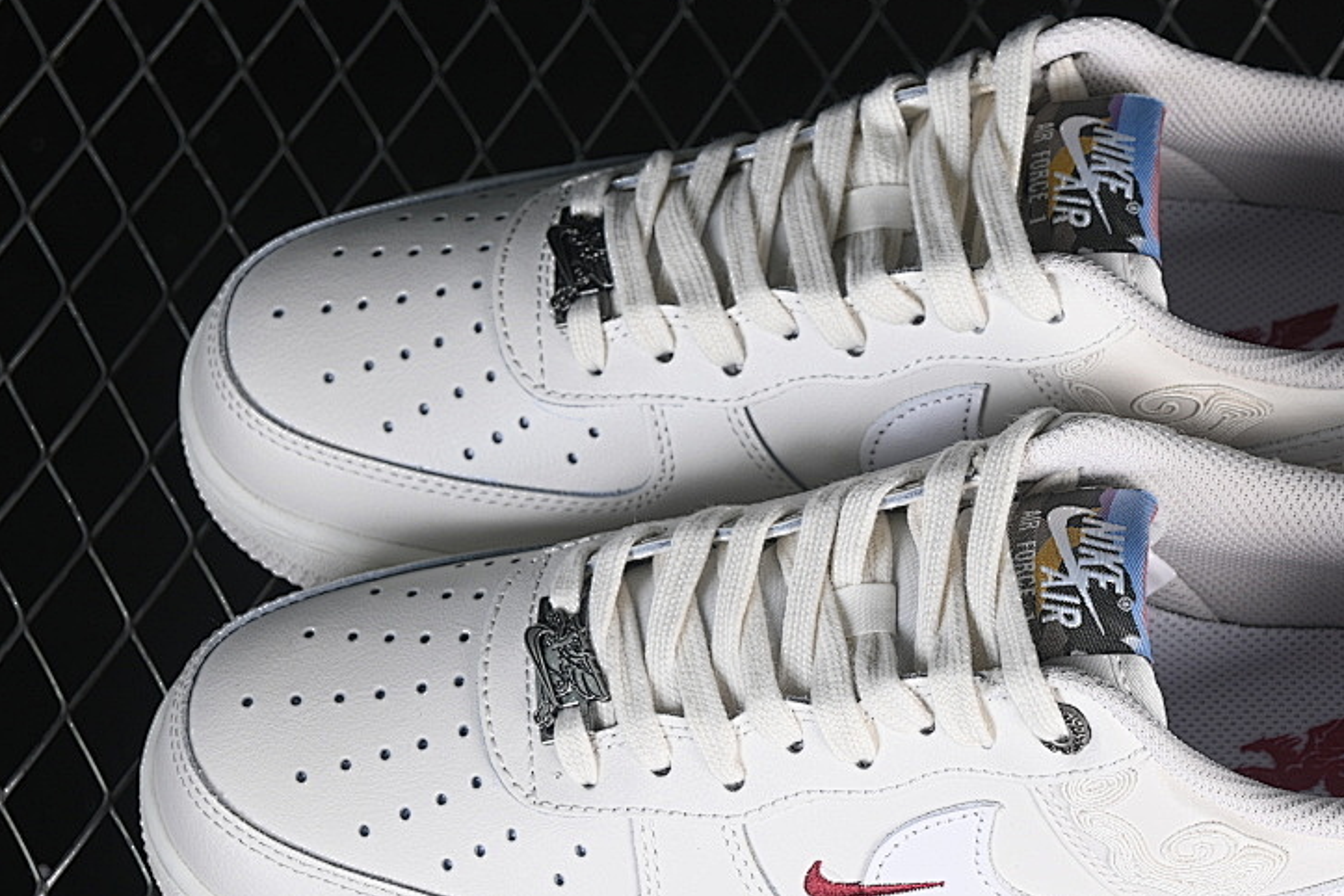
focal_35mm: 112
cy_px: 582
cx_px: 913
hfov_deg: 18.2
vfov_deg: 12.2
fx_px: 4181
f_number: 7.1
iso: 160
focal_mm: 50
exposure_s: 1/80
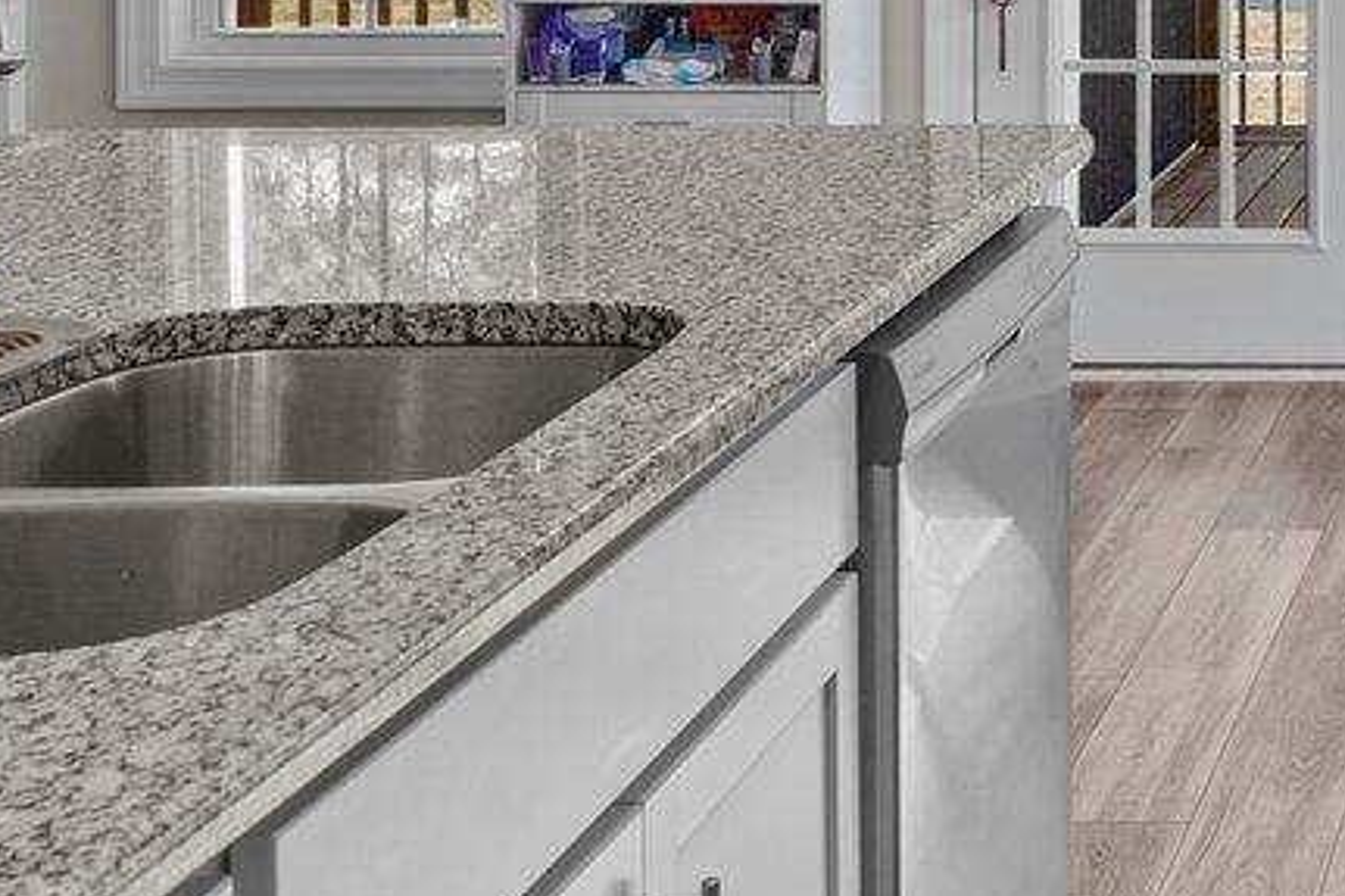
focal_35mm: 76
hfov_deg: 23.7
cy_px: -301
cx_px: 1716
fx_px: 2838
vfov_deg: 16.8
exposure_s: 1/10
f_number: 7.1
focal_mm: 16
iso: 400
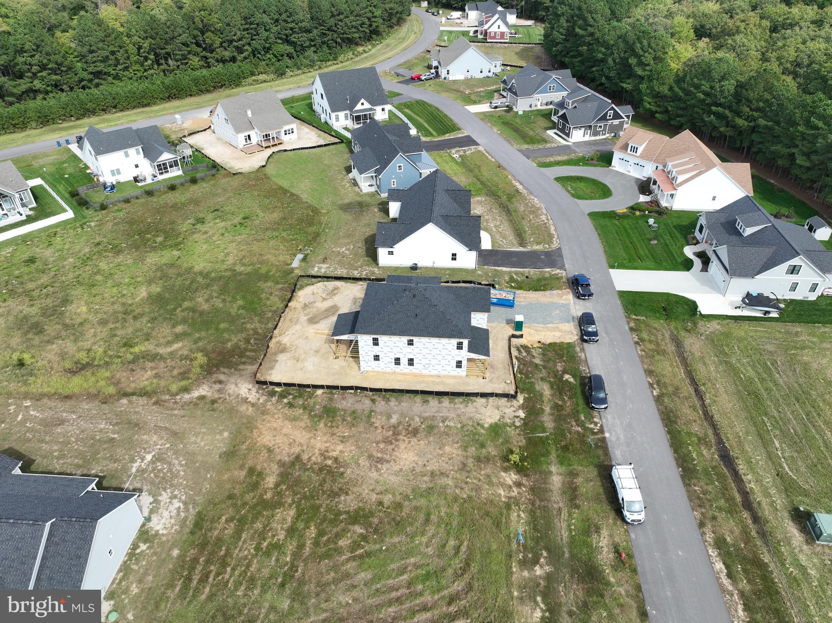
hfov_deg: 71.6
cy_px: 312
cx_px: 416
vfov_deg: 56.8
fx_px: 577
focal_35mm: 24
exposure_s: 1/1600
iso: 200
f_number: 2.8
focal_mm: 12.29
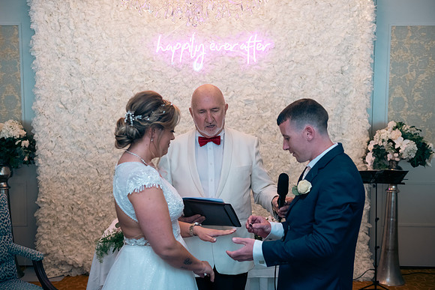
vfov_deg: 30.5
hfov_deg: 44.5
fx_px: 532
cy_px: 145
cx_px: 218
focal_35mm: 44
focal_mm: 44
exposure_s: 1/160
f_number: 3.5
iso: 640
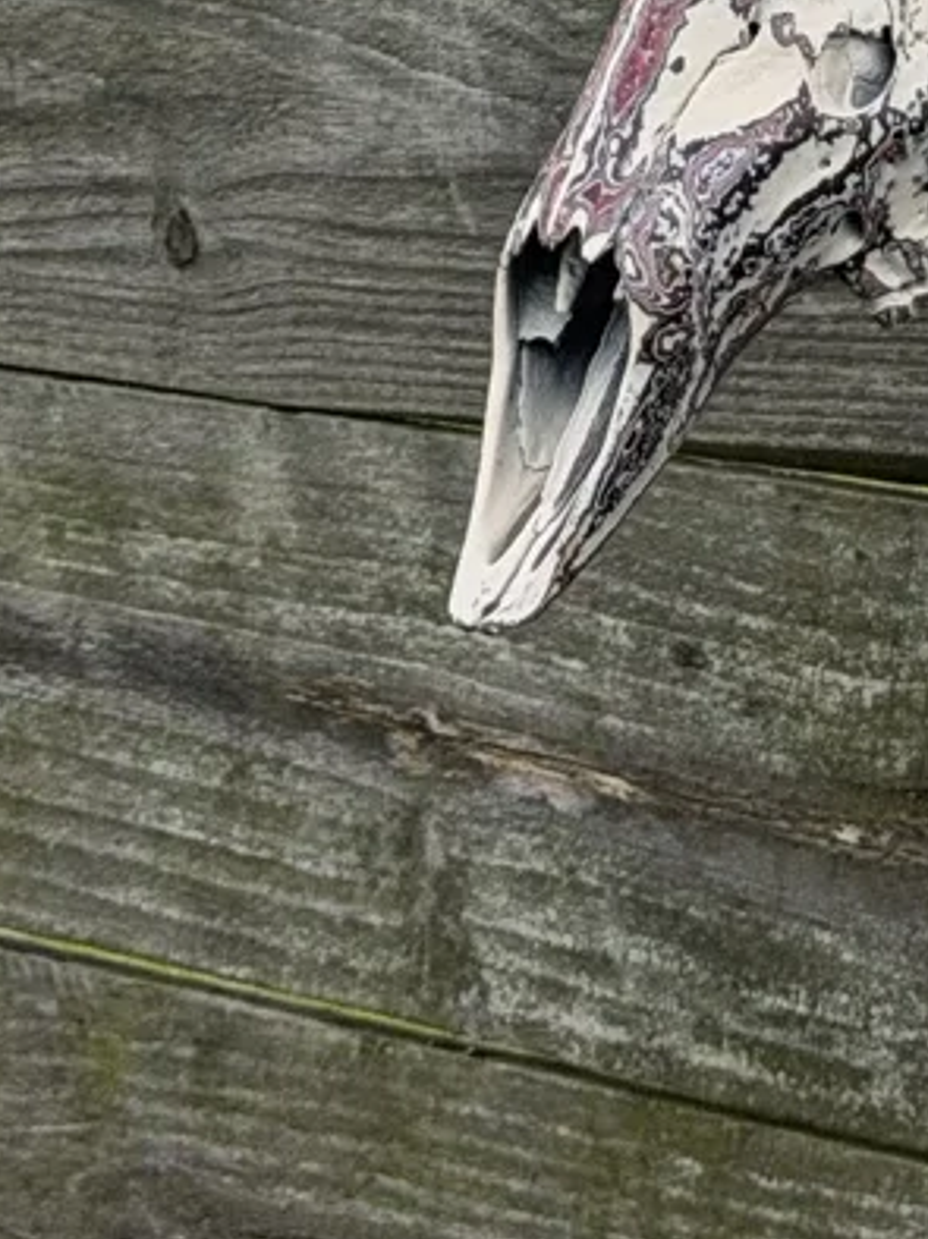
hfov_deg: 7.5
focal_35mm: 196
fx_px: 7014
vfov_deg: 9.7
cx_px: 906
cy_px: -736
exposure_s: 1/4098
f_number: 1.78
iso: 100
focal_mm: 6.76
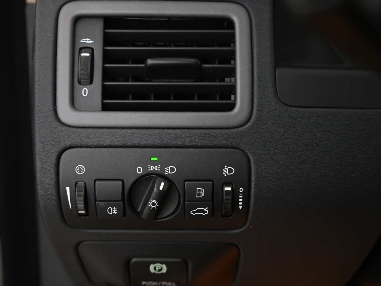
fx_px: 583
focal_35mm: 53
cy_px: 145
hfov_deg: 36.2
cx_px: 187
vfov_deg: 27.5
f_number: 4
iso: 2000
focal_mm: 48
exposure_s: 1/15
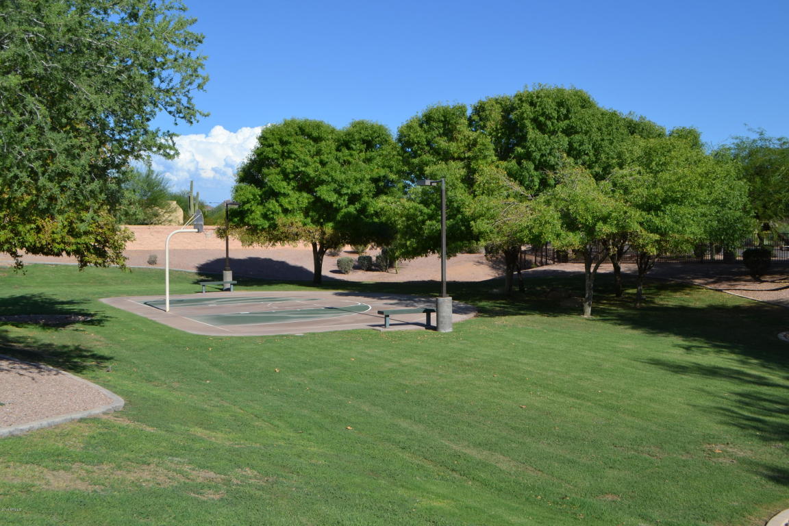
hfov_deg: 53.1
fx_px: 789
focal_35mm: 36
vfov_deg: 36.9
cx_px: 394
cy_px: 263
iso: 100
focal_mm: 24
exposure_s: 1/250
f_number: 8
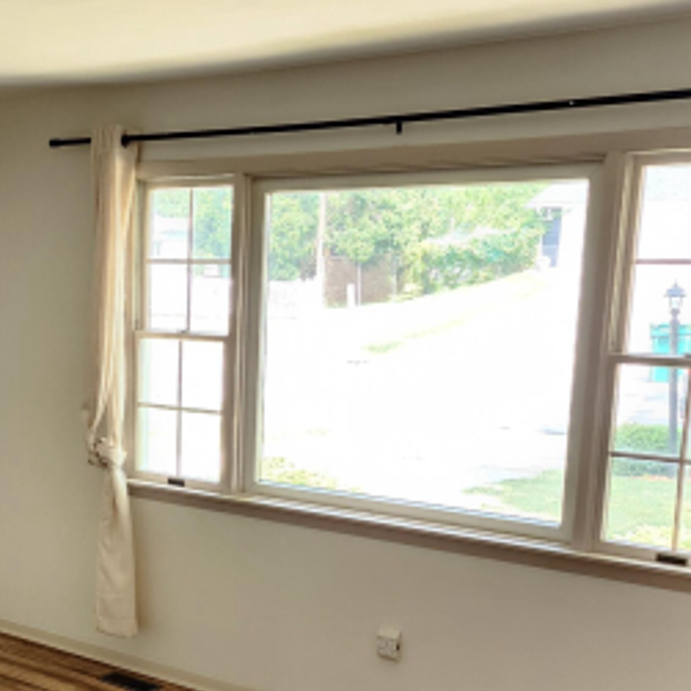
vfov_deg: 31.3
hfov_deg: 30.3
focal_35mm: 54
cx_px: 76
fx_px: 1220
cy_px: 479
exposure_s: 1/120
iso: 200
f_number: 1.8
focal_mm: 6.4
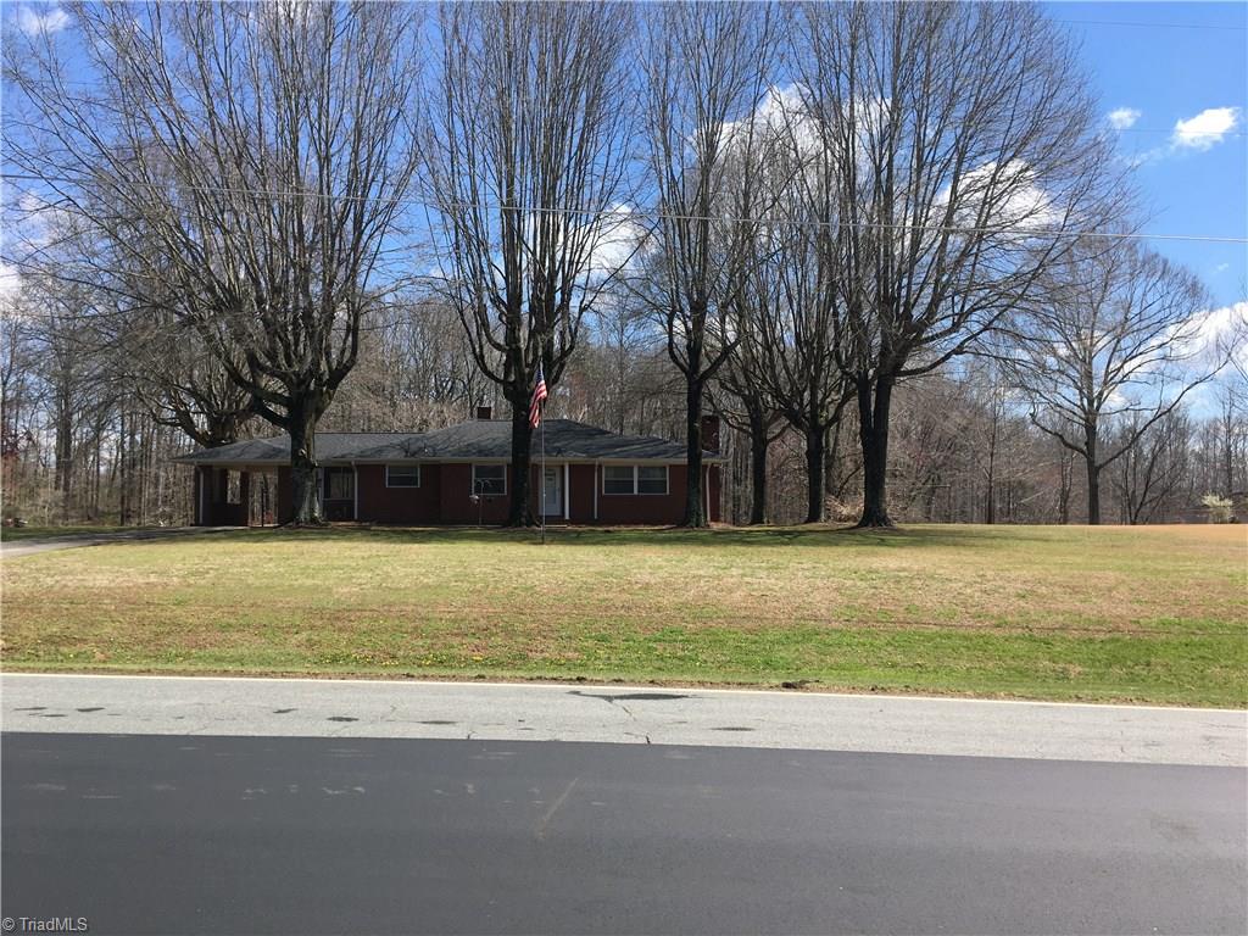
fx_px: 1046
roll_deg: +0.6
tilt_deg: +0.5
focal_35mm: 29
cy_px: 468
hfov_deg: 61.7
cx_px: 624
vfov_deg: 48.2
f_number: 2.2
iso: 25
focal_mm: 4.15
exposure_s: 1/974
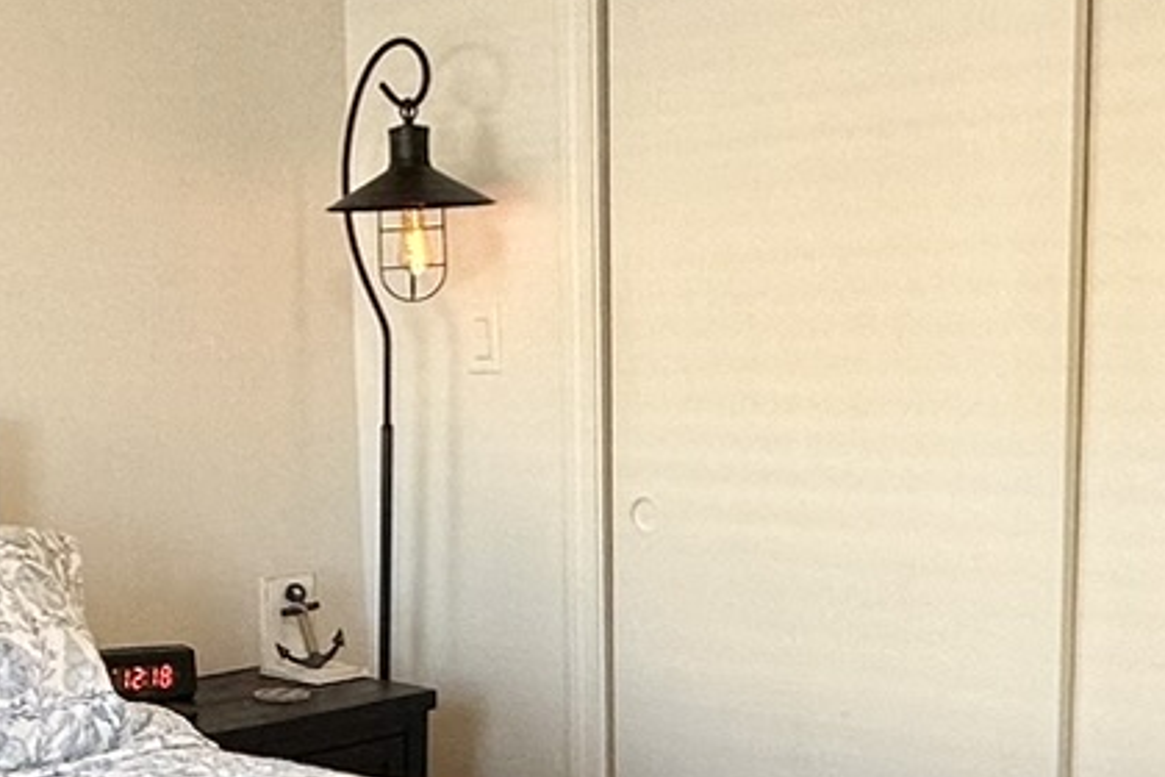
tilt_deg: -9.6
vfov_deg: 18.9
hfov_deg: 27.7
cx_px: 197
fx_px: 2297
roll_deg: +2.3
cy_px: 669
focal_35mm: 71
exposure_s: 1/120
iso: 160
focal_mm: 2.22
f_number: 2.2
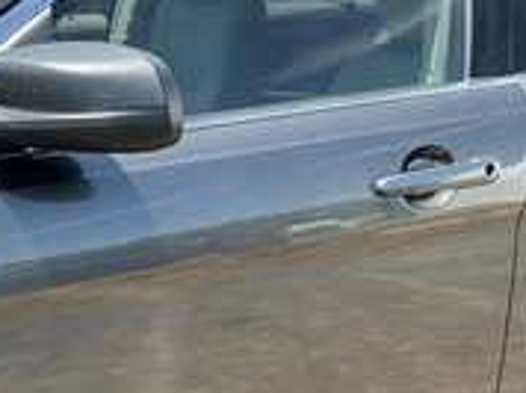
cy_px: 346
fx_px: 956
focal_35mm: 63
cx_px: 222
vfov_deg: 22.7
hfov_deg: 30.7
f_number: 1.8
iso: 25
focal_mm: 3
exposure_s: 1/348
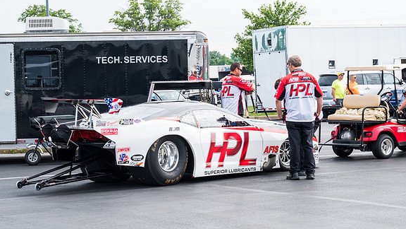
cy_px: 134
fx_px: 1044
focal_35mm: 97
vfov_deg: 12.5
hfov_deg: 22.0
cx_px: 204
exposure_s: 1/200
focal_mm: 61
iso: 400
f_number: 9
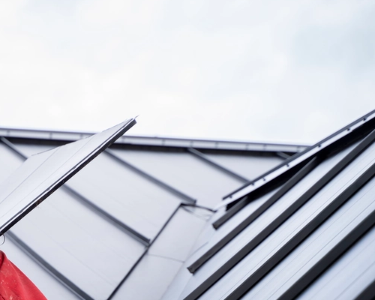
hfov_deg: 14.4
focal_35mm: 133
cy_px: 195
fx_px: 1476
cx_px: 46
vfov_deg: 11.6
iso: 200
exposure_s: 1/200
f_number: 3.5
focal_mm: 75
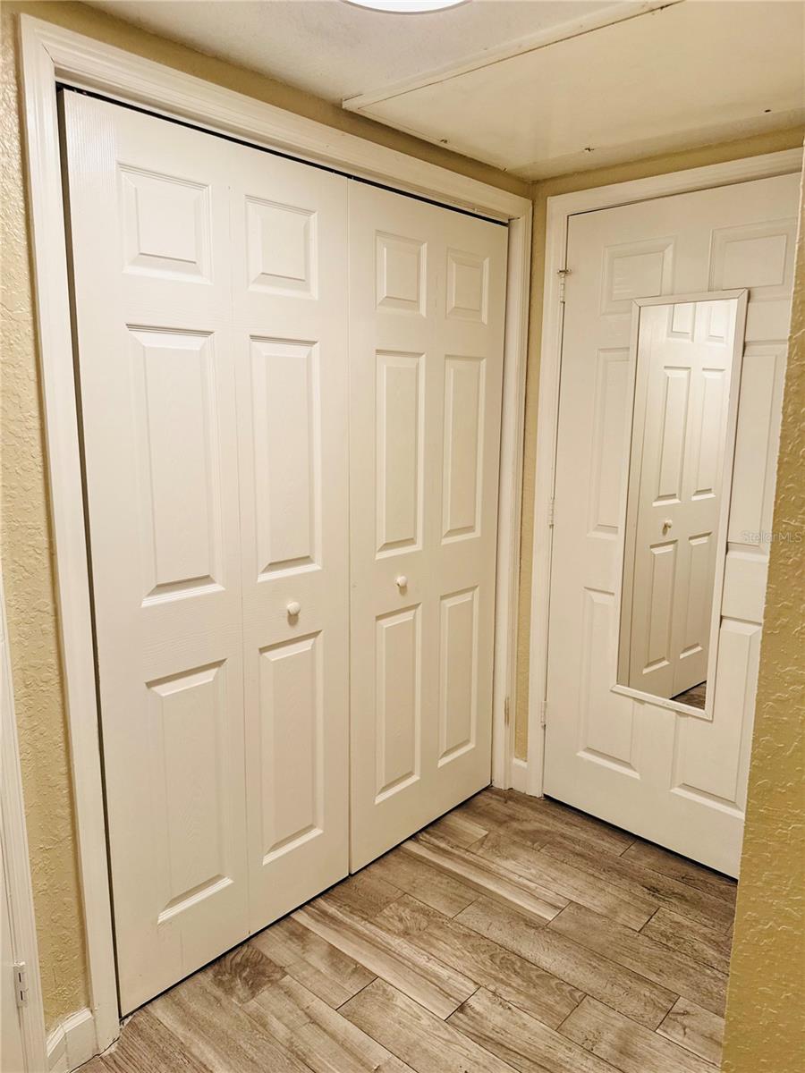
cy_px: 536
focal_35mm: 24
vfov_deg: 71.6
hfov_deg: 56.8
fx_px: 744
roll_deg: -1.1
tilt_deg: -10.3
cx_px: 402
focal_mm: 6.76
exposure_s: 1/120
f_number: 1.78
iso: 125
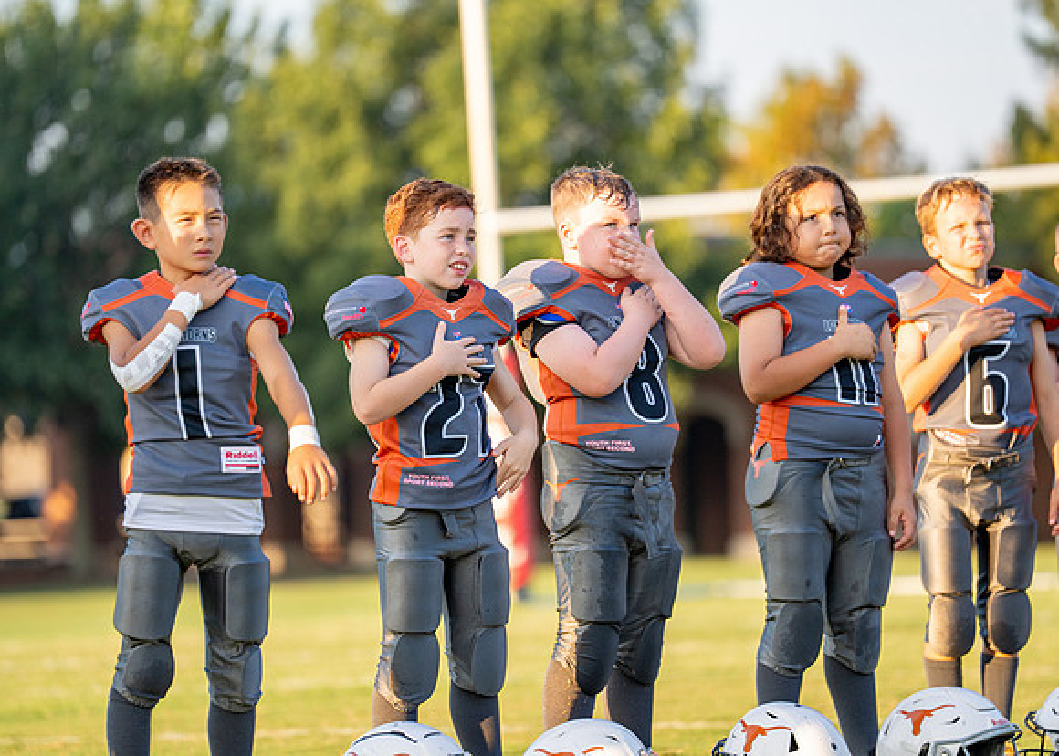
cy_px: 369
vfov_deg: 7.5
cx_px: 494
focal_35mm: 192
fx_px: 5786
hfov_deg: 10.5
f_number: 2.8
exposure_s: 1/1600
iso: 400
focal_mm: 178
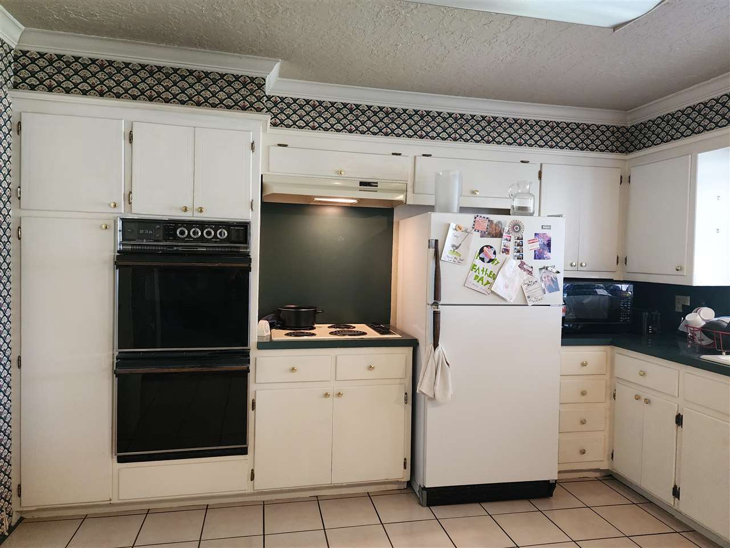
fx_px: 485
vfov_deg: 58.9
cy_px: 274
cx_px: 365
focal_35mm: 23
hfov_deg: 73.9
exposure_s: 1/120
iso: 800
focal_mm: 6.4
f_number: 1.8
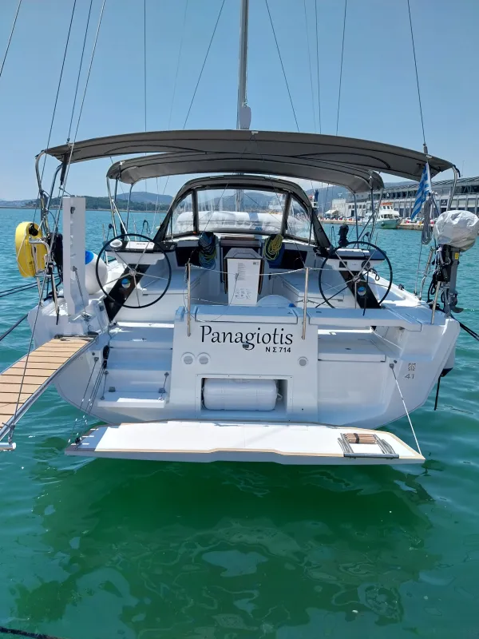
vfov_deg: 67.3
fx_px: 480
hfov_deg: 53.1
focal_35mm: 26
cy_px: 320
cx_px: 240
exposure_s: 1/1244
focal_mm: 4
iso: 25
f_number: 1.8
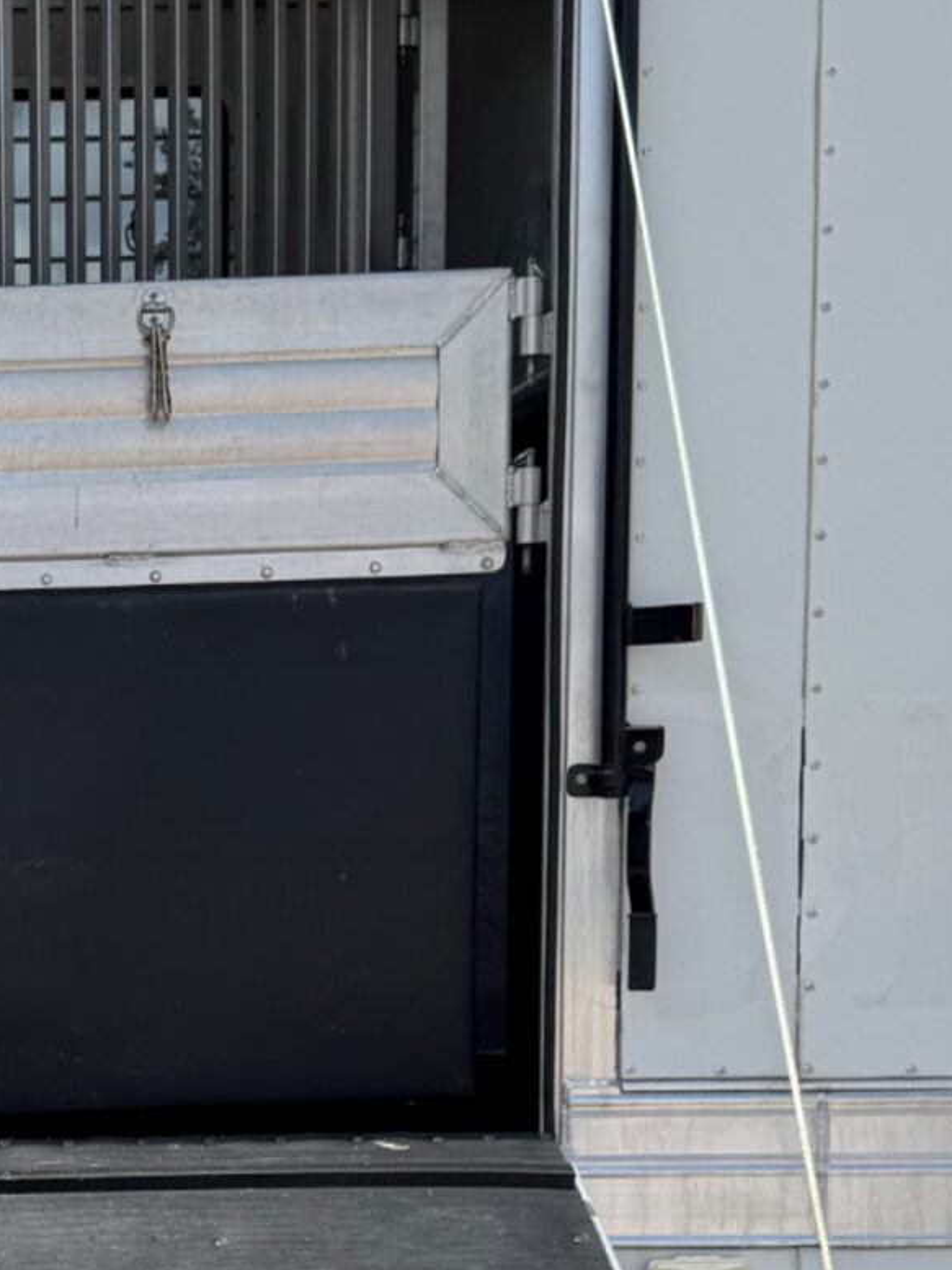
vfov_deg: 24.2
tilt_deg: -3.3
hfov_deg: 17.8
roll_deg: +1.4
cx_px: -165
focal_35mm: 79
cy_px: 1066
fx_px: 2898
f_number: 1.78
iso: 80
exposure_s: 1/4950
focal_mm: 6.76
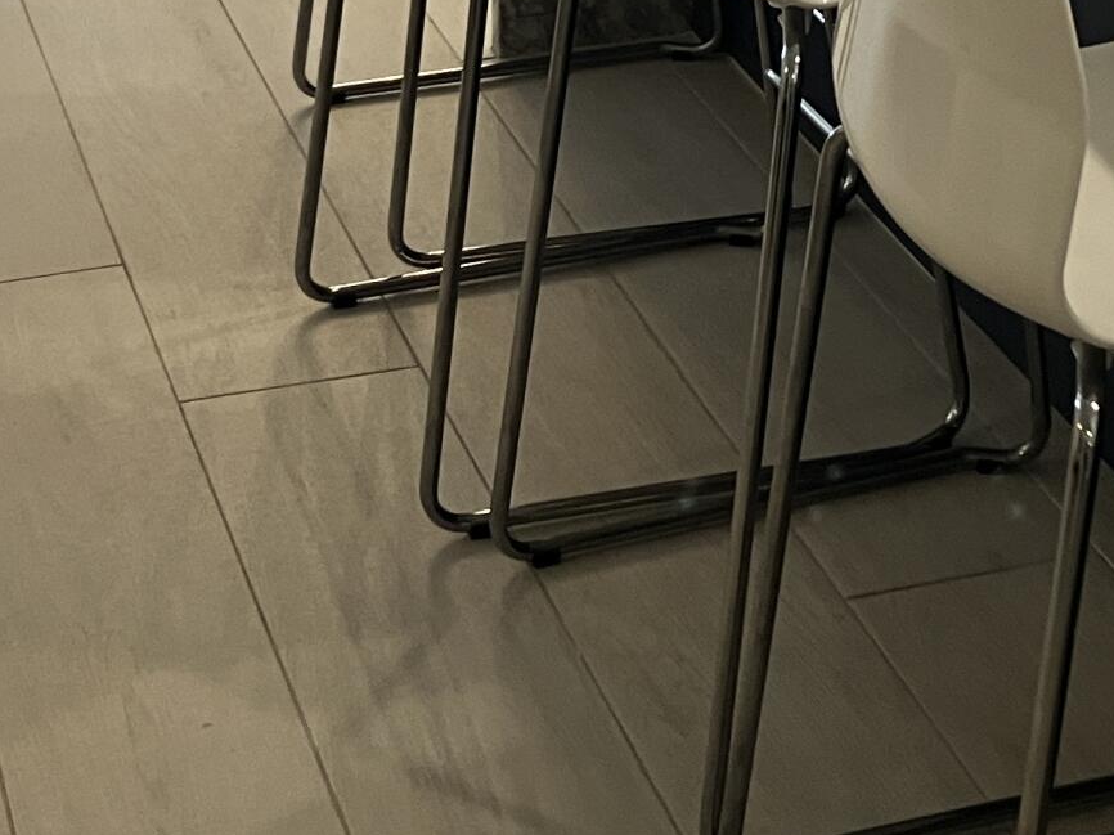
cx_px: 611
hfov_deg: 20.2
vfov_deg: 14.2
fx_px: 3121
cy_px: -440
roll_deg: +0.7
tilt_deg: -12.8
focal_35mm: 97
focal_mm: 3.99
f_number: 1.8
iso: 80
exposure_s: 1/60
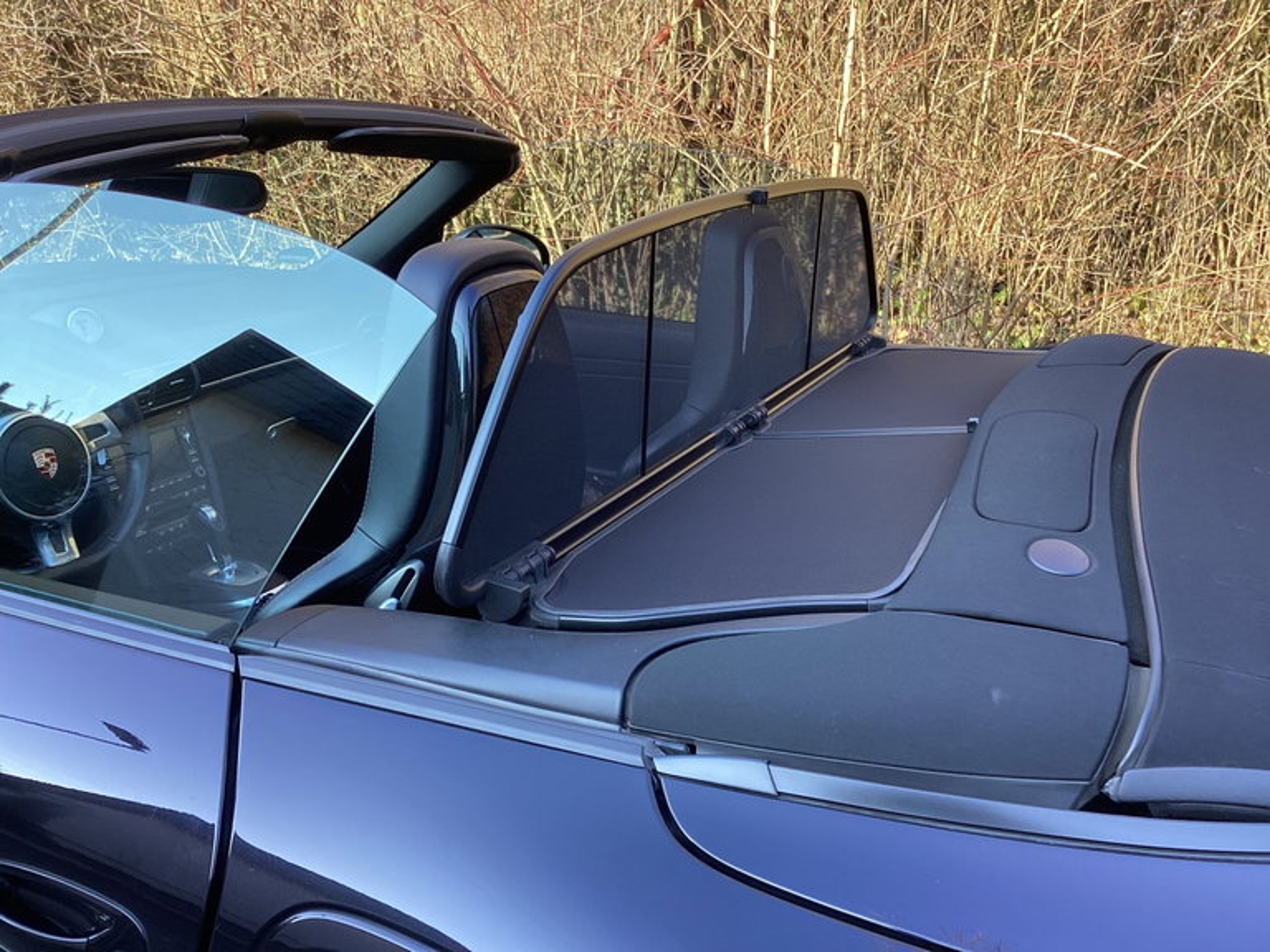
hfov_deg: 58.4
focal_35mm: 31
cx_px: 635
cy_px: 476
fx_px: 1137
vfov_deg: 45.4
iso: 50
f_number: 2.4
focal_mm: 3.3
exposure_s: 1/100
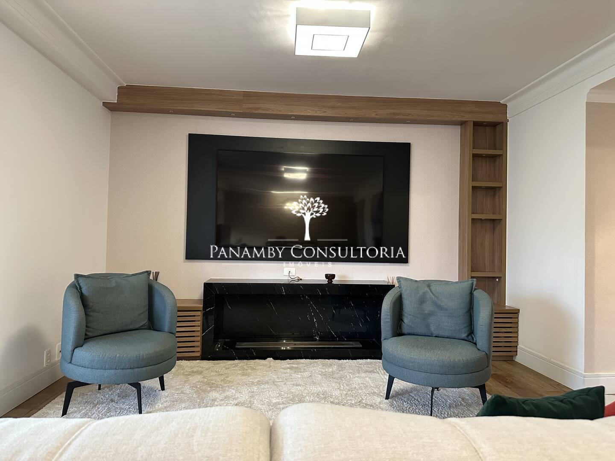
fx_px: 426
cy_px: 230
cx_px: 308
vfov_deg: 56.8
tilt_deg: +1.3
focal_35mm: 24
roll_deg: -0.8
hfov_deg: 71.6
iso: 500
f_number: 1.78
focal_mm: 6.86
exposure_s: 1/60
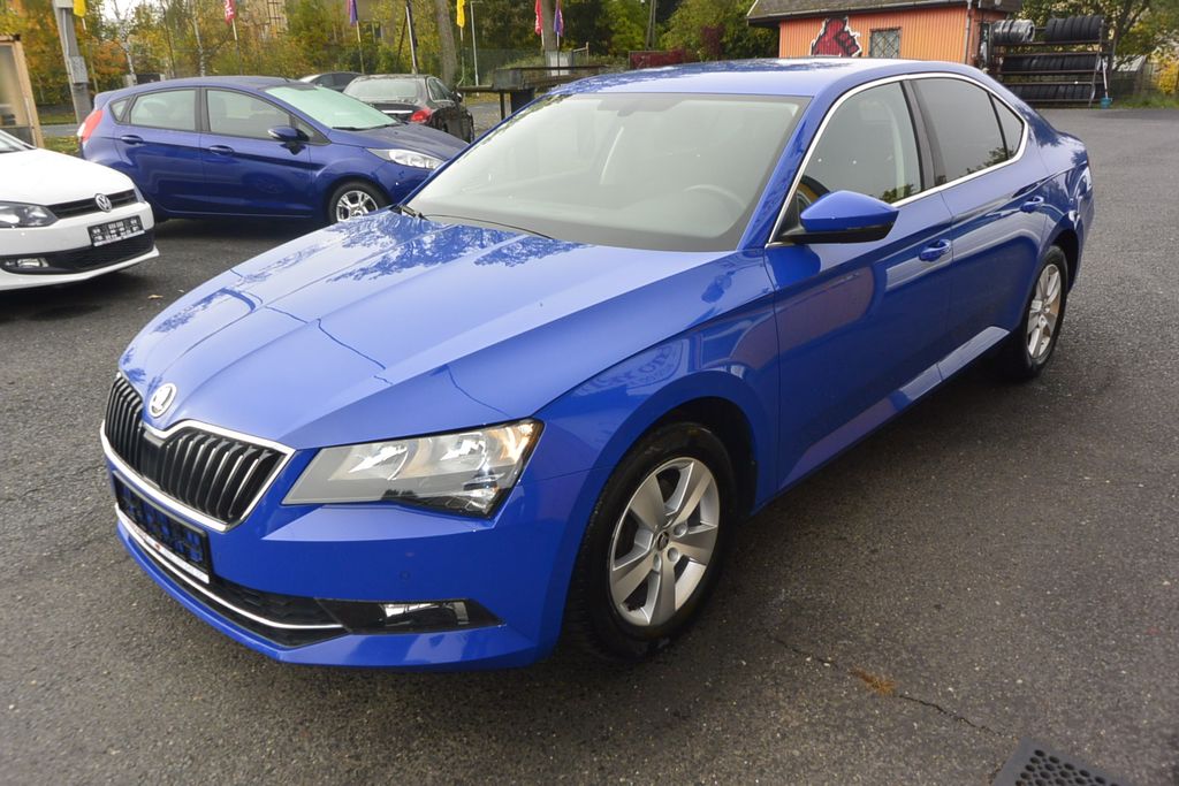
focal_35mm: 27
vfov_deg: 47.9
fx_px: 884
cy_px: 393
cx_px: 590
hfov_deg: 67.4
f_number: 6.3
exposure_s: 1/250
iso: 160
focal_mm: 10
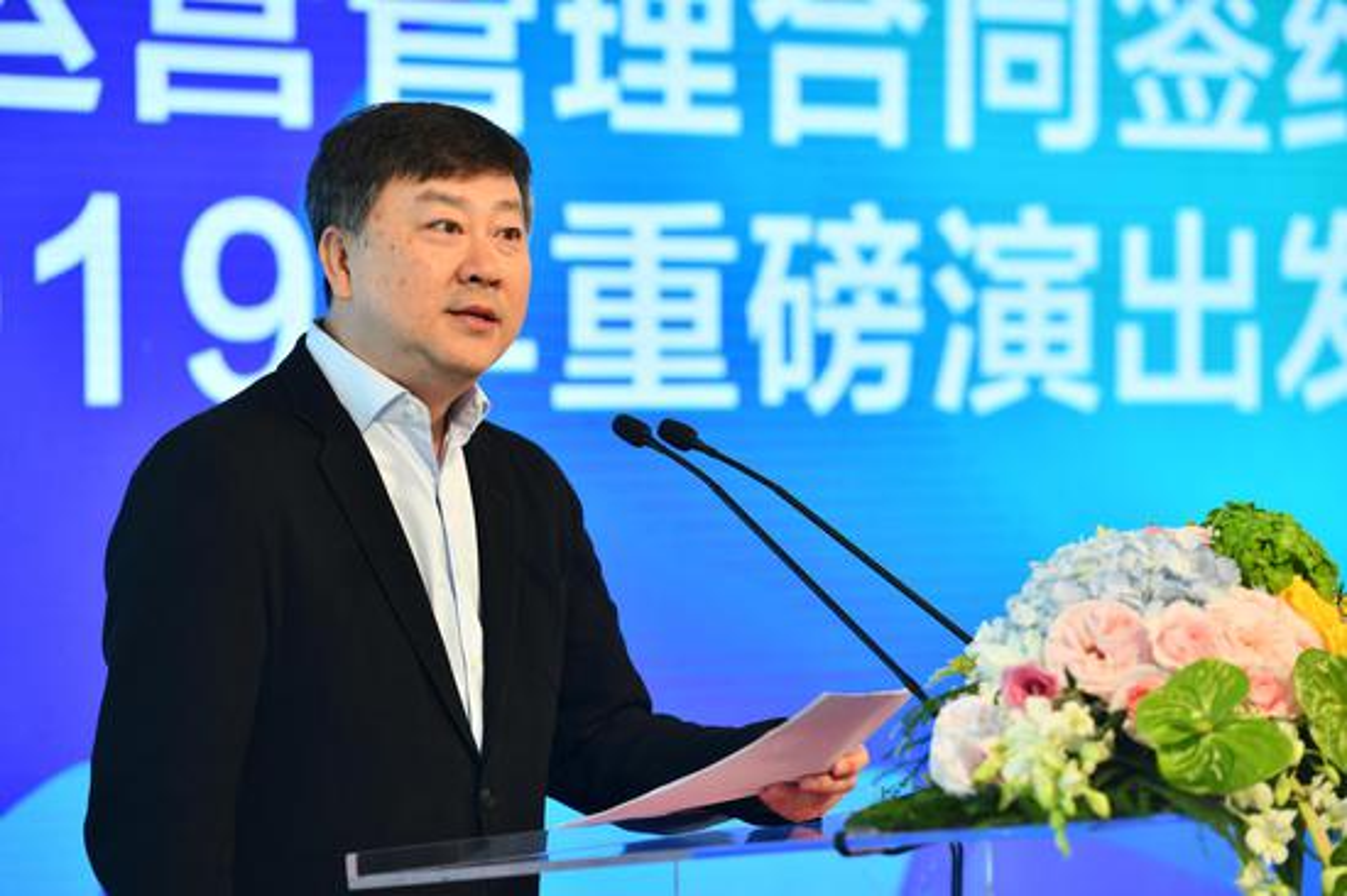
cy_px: 448
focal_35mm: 165
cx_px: 674
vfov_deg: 8.3
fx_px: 6170
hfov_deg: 12.5
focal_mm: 165
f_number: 4
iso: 400
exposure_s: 1/250
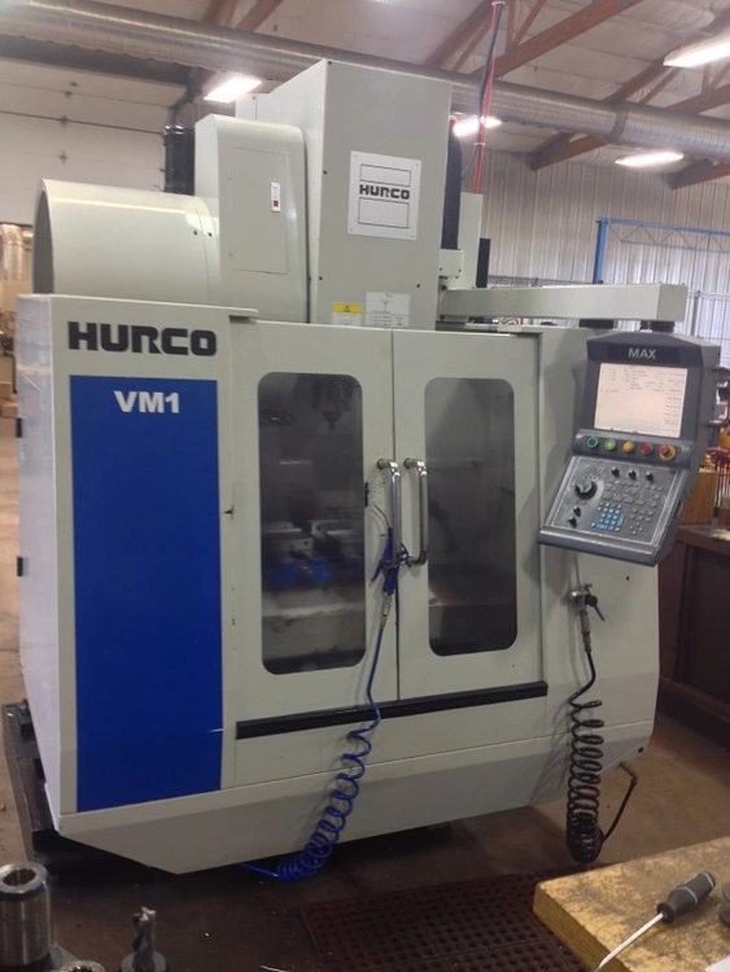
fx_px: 984
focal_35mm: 35
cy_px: 486
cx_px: 365
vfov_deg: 52.6
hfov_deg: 40.7
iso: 50
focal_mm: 4.28
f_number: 2.4
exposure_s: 1/24
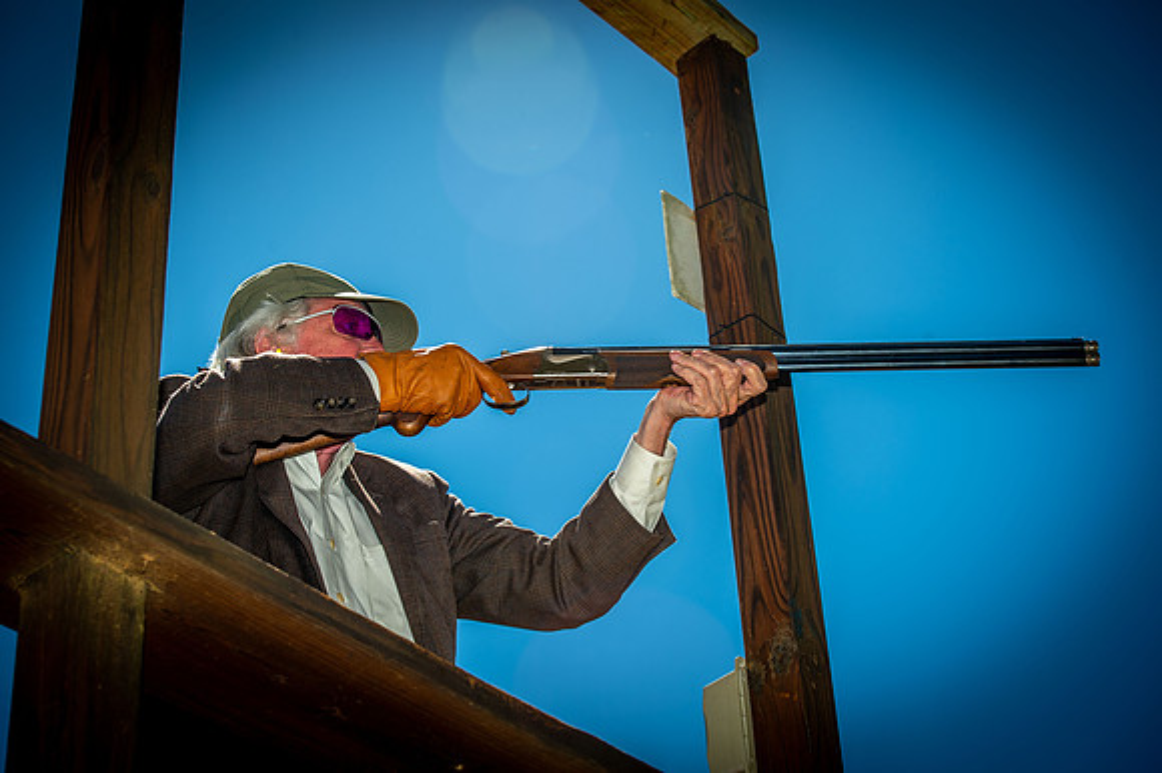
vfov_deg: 18.2
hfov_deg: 27.0
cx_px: 581
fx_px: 2419
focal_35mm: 75
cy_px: 386
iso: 50
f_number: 8
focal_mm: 75
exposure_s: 1/250
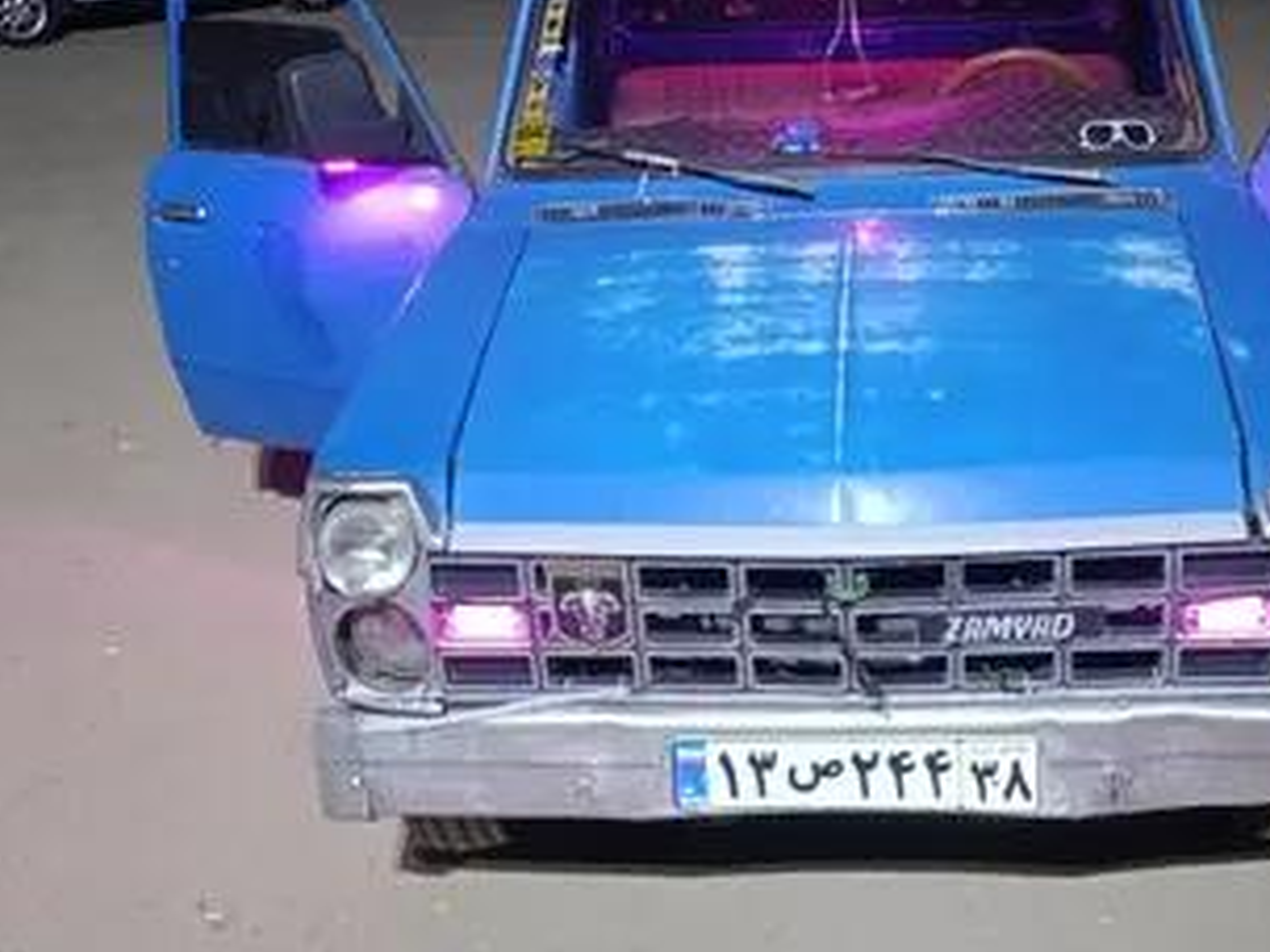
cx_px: 802
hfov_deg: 49.6
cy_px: 259
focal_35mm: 37
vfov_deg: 37.9
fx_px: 1357
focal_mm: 4.71
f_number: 1.7
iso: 4000
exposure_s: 1/14.3
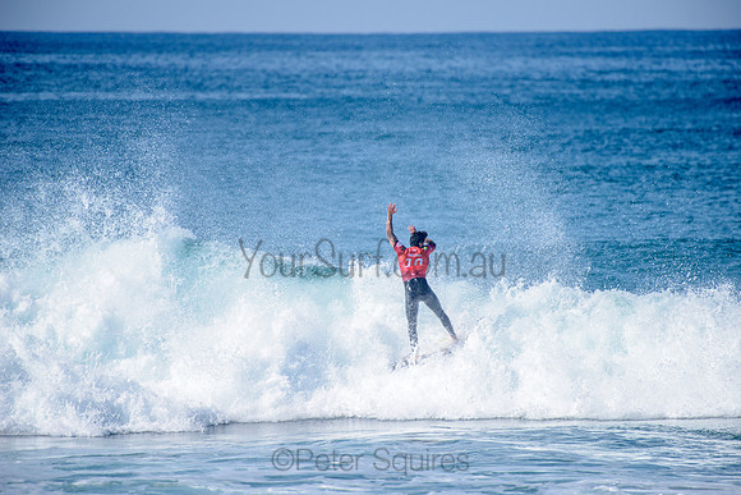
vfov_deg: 2.8
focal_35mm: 500
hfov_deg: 4.1
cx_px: 370
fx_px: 10294
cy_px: 248
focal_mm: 500
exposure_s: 1/2000
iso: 160
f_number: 5.6
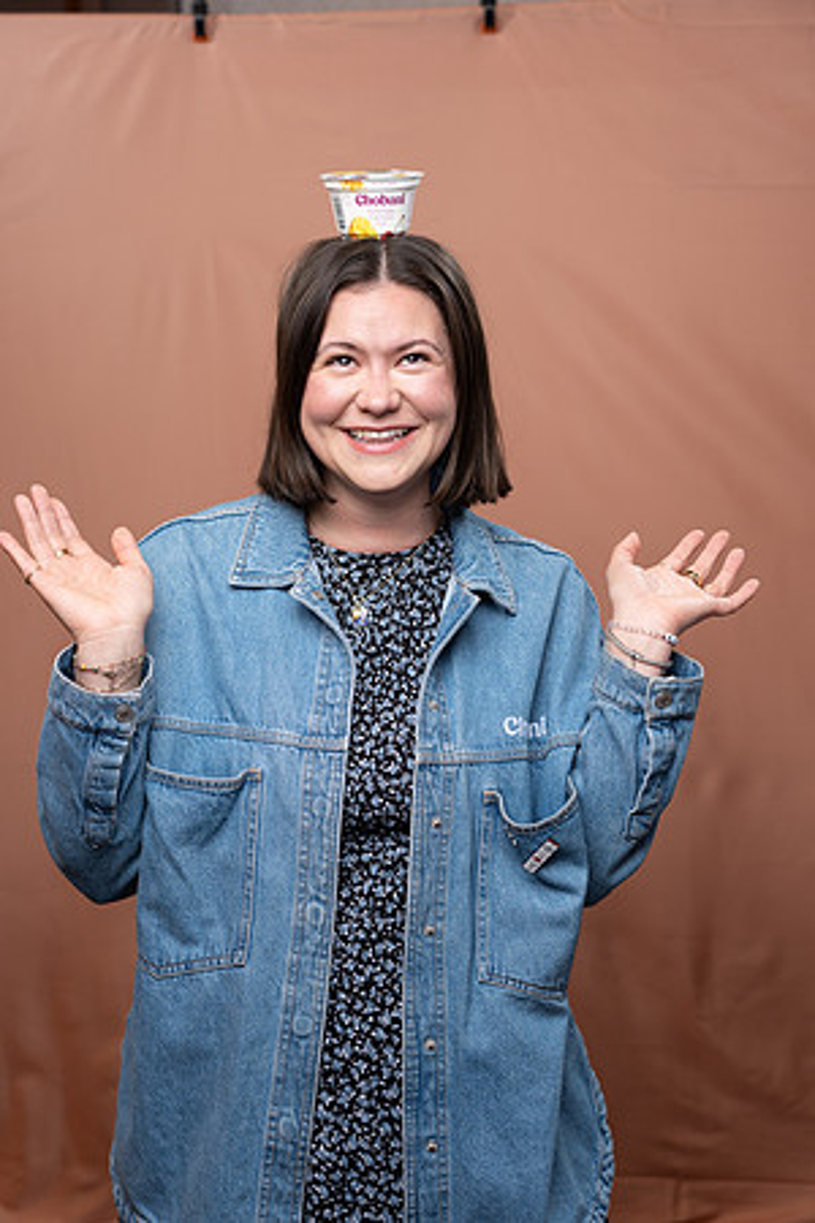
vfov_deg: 36.9
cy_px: 612
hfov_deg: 25.1
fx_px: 1834
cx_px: 408
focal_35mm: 54
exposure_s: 1/160
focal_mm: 54
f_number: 4
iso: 320
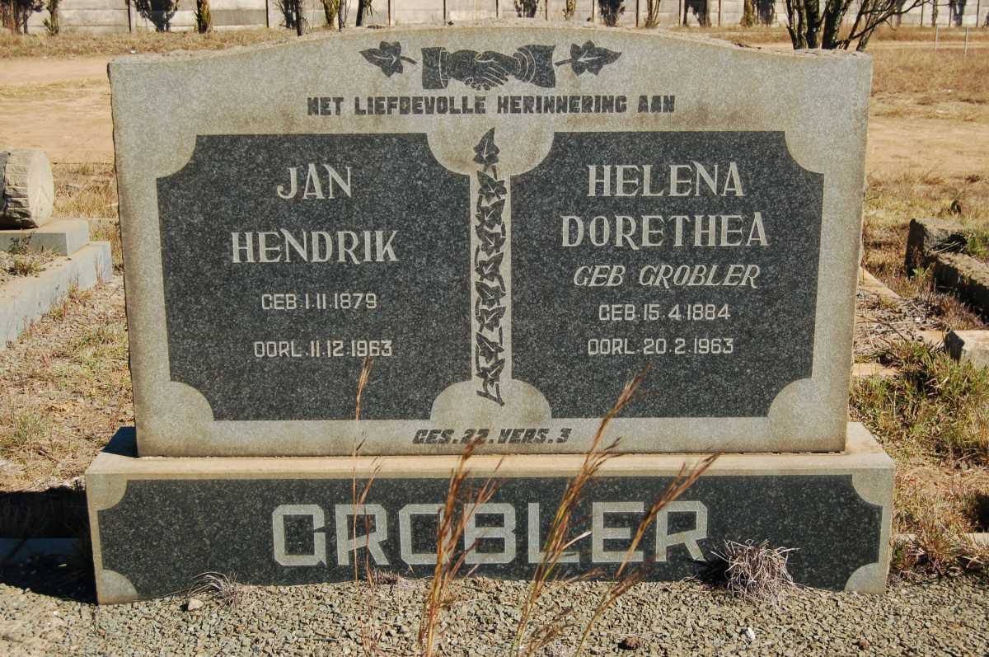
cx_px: 494
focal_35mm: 48
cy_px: 328
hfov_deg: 41.2
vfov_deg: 28.0
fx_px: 1317
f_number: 6.3
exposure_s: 1/400
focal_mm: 32
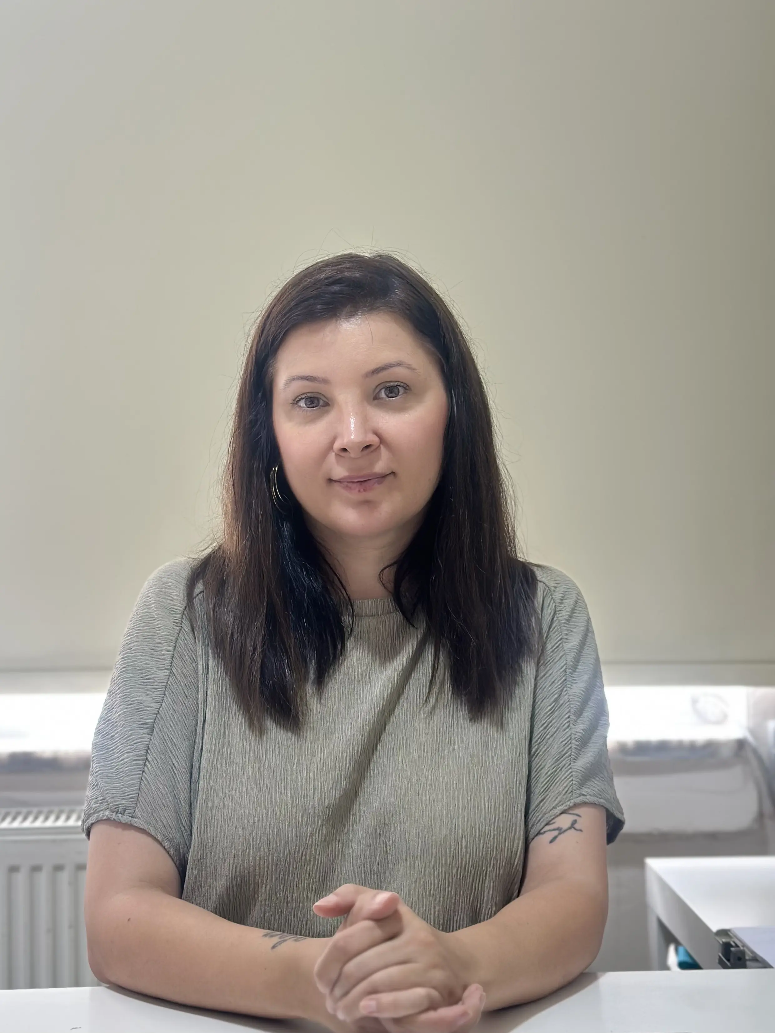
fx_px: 1433
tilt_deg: -1.1
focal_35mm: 48
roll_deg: +0.7
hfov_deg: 30.3
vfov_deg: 39.7
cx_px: 388
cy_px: 516
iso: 80
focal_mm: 6.86
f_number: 1.78
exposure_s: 1/50
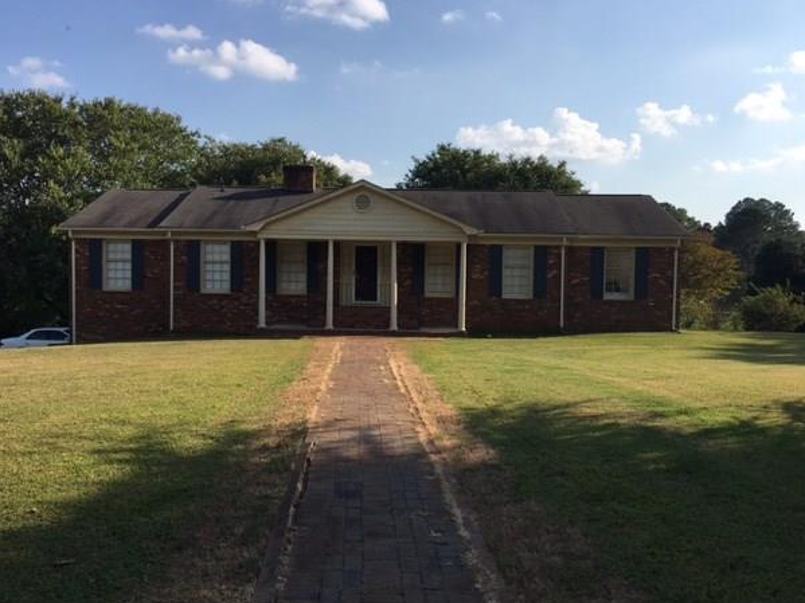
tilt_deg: -1.0
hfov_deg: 58.3
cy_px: 310
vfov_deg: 45.4
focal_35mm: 31
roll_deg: -0.6
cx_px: 386
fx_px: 721
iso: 25
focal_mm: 4.15
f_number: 2.2
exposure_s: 1/1479
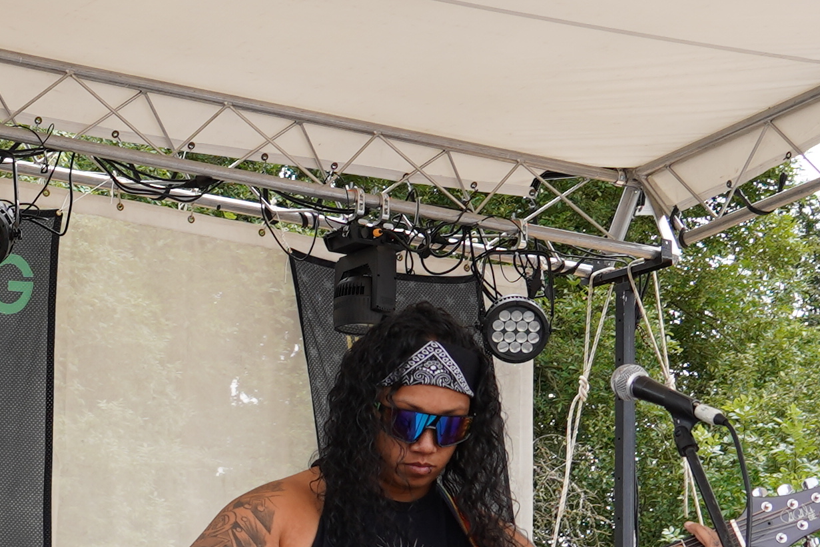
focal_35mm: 117
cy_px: 489
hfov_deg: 16.6
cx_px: -213
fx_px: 2665
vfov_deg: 11.6
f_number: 5.6
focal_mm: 24
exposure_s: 1/125
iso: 100
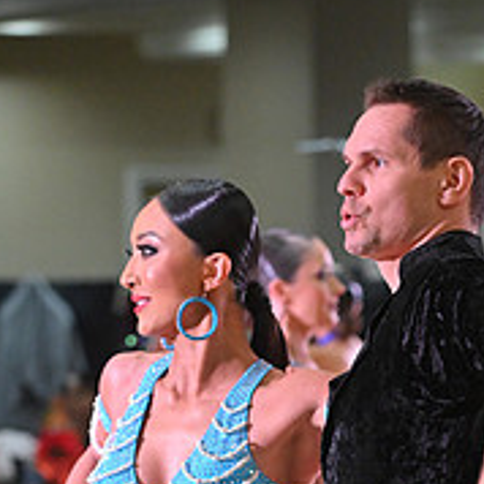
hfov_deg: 5.4
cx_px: 426
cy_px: 702
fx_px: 5094
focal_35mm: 322
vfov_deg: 5.4
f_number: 4
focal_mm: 116
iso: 3200
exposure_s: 1/400
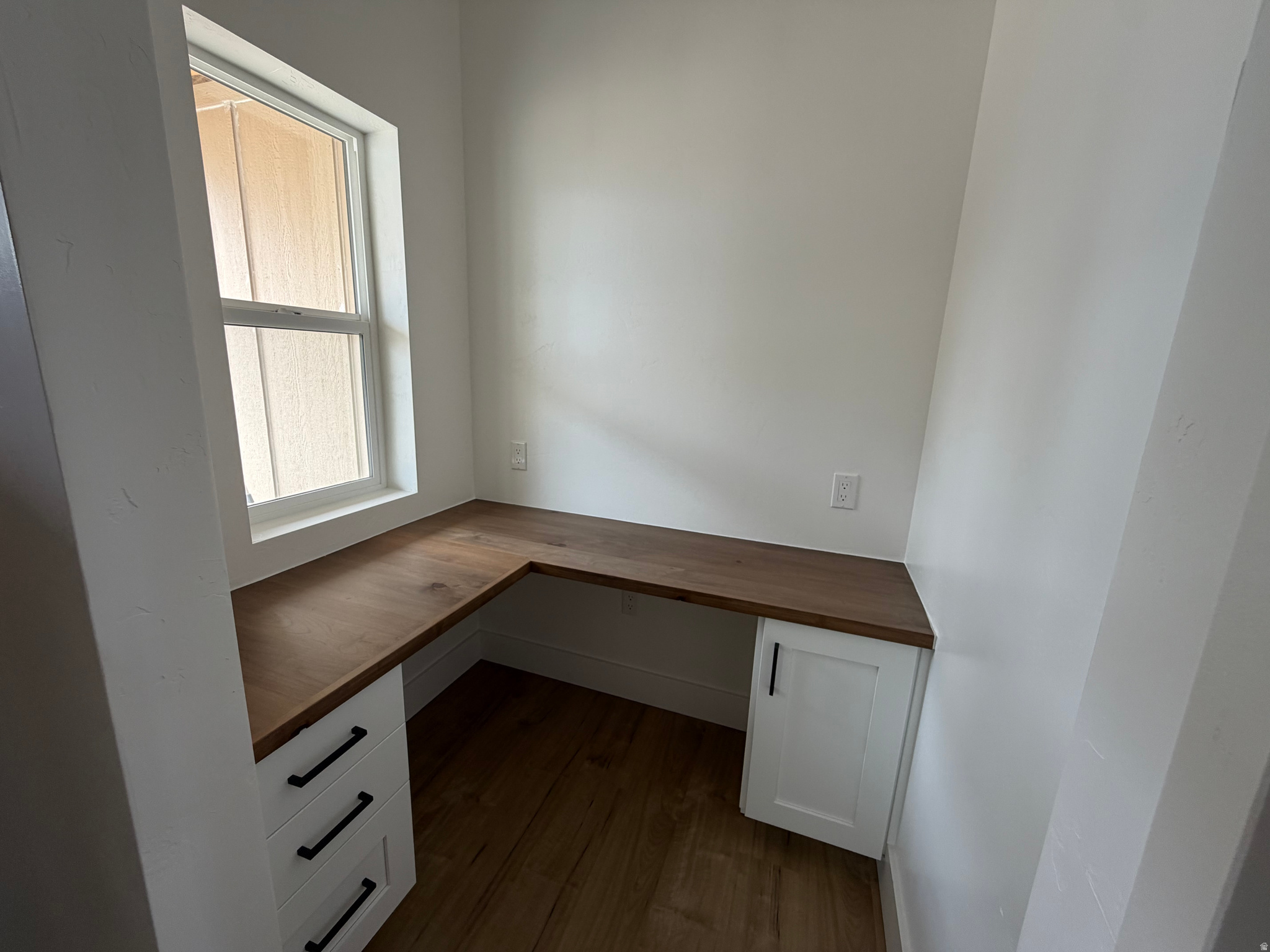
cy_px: 476
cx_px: 635
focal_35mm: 14
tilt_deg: -12.3
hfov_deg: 102.1
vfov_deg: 85.7
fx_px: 514
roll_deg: -2.2
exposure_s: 1/121
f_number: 2.2
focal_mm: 2.22
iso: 100
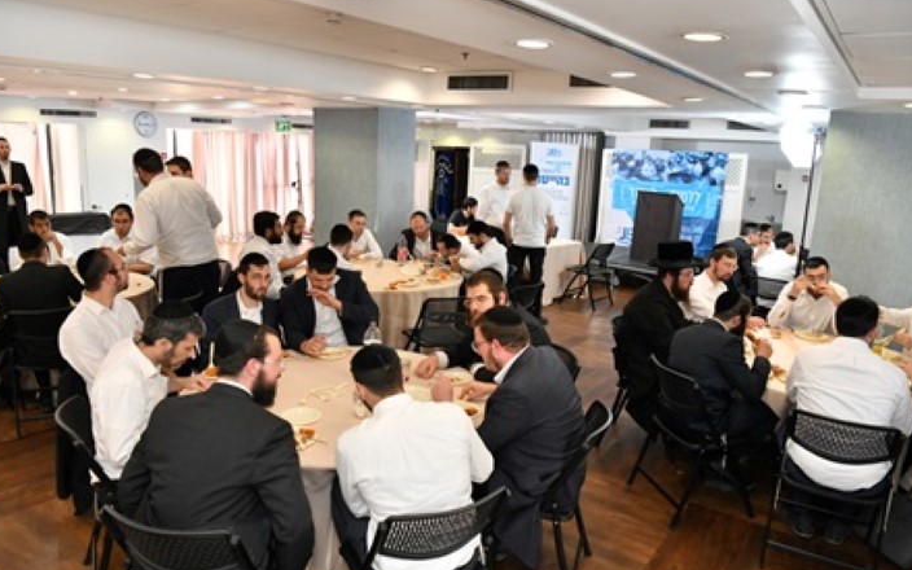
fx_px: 621
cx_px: 450
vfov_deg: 49.3
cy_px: 294
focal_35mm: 25
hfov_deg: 72.5
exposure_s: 1/200
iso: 2500
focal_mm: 24
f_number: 5.6
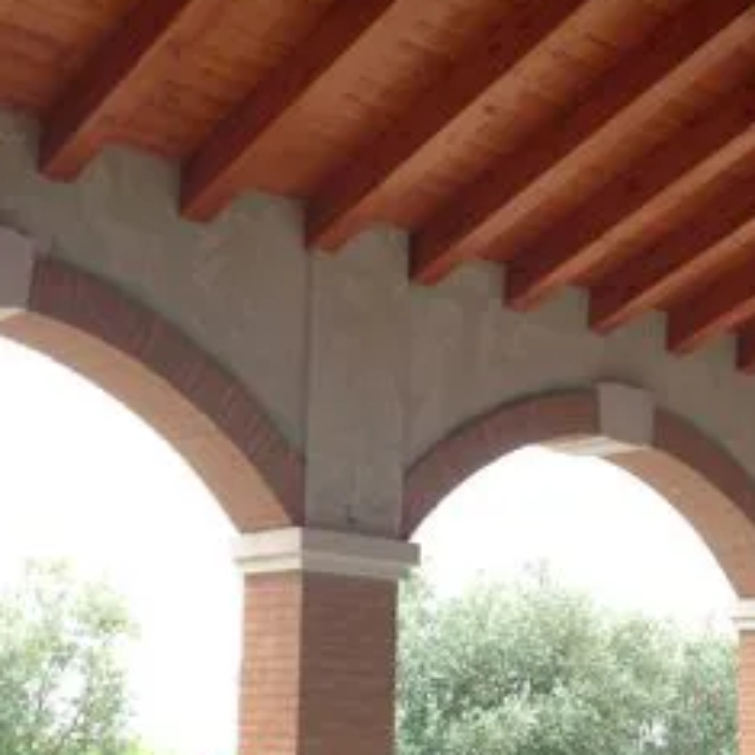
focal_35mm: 69
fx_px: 1703
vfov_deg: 24.7
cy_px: 569
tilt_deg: +6.6
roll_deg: -2.7
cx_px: 403
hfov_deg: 25.0
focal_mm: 4.12
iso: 50
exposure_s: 1/120
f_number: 2.4
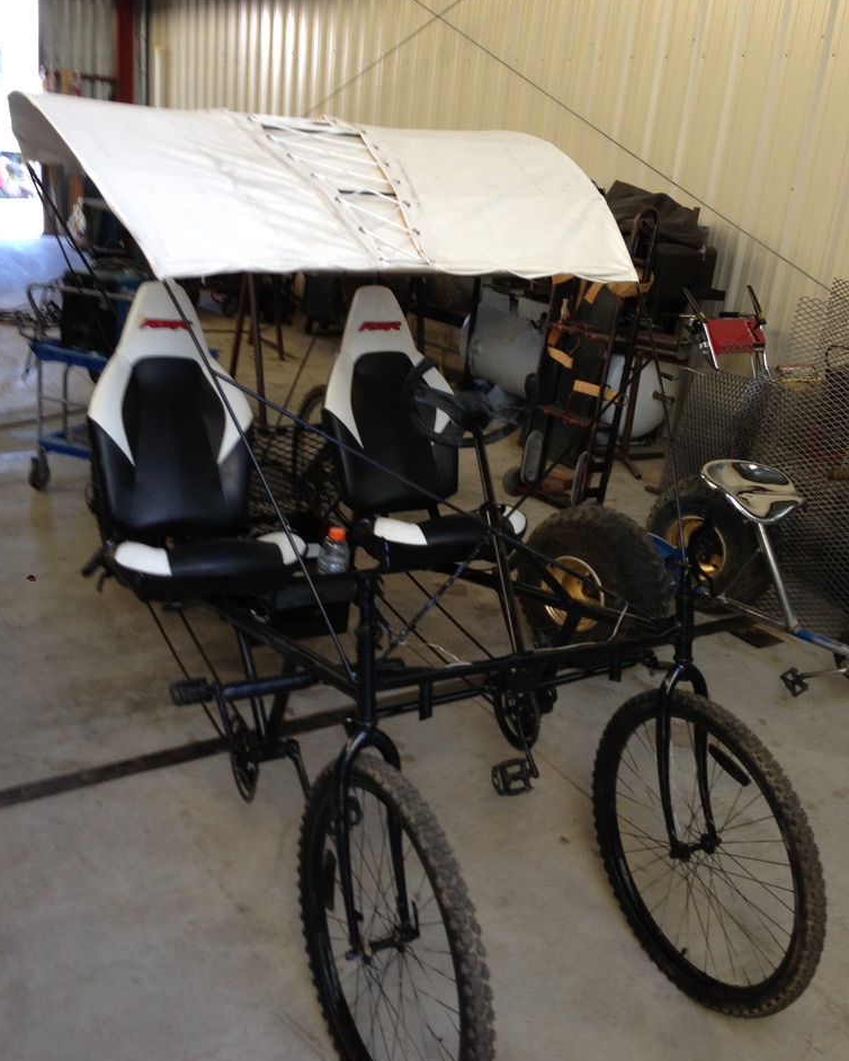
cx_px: 418
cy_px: 491
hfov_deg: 42.2
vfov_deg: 51.5
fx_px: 1099
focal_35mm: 35
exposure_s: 1/30
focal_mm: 4.13
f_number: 2.4
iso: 64
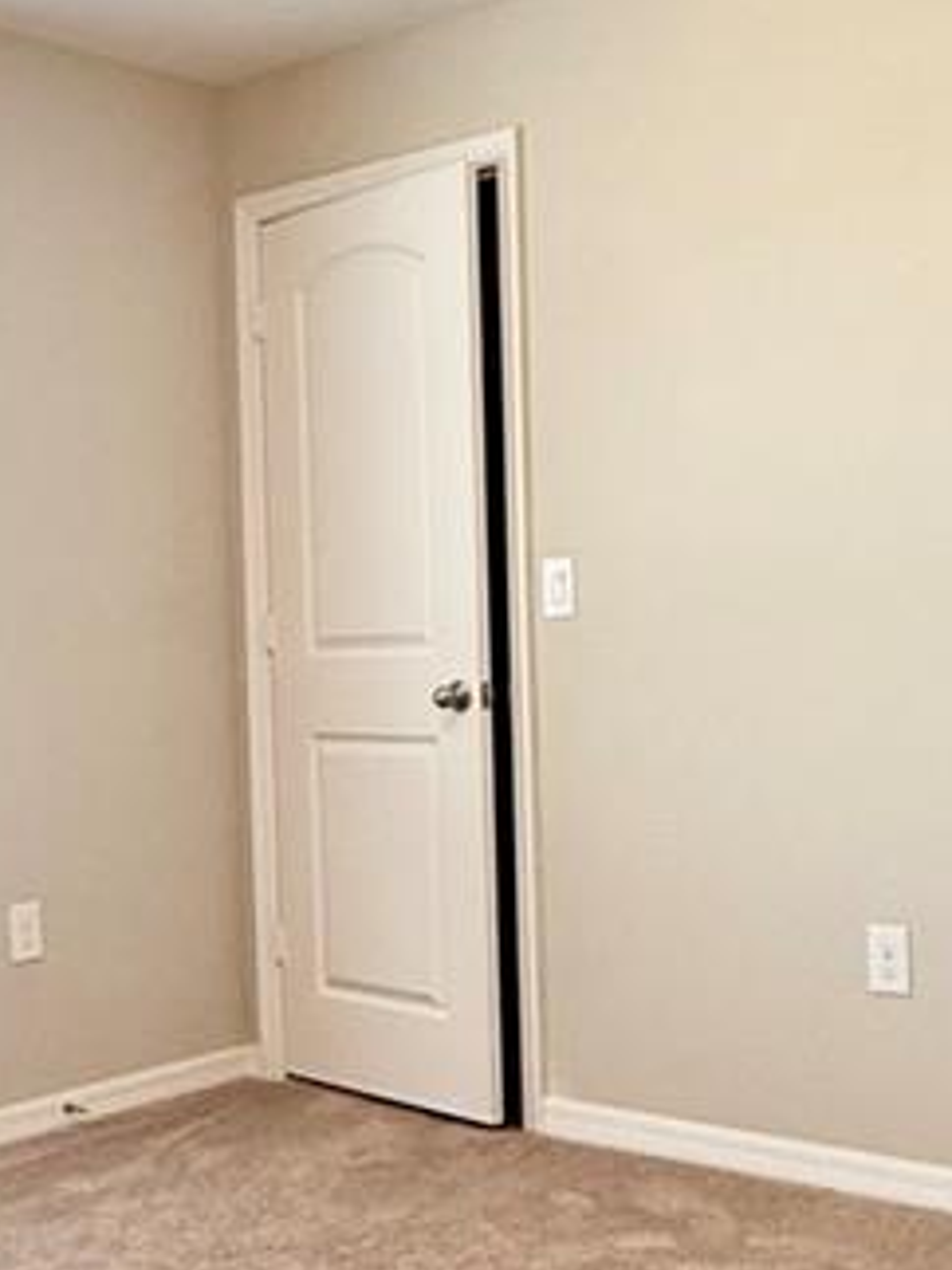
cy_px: 716
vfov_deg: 36.8
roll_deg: +1.0
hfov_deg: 27.9
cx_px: 338
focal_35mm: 52
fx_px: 1908
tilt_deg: -2.3
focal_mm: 2.22
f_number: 2.2
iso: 250
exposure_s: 1/120
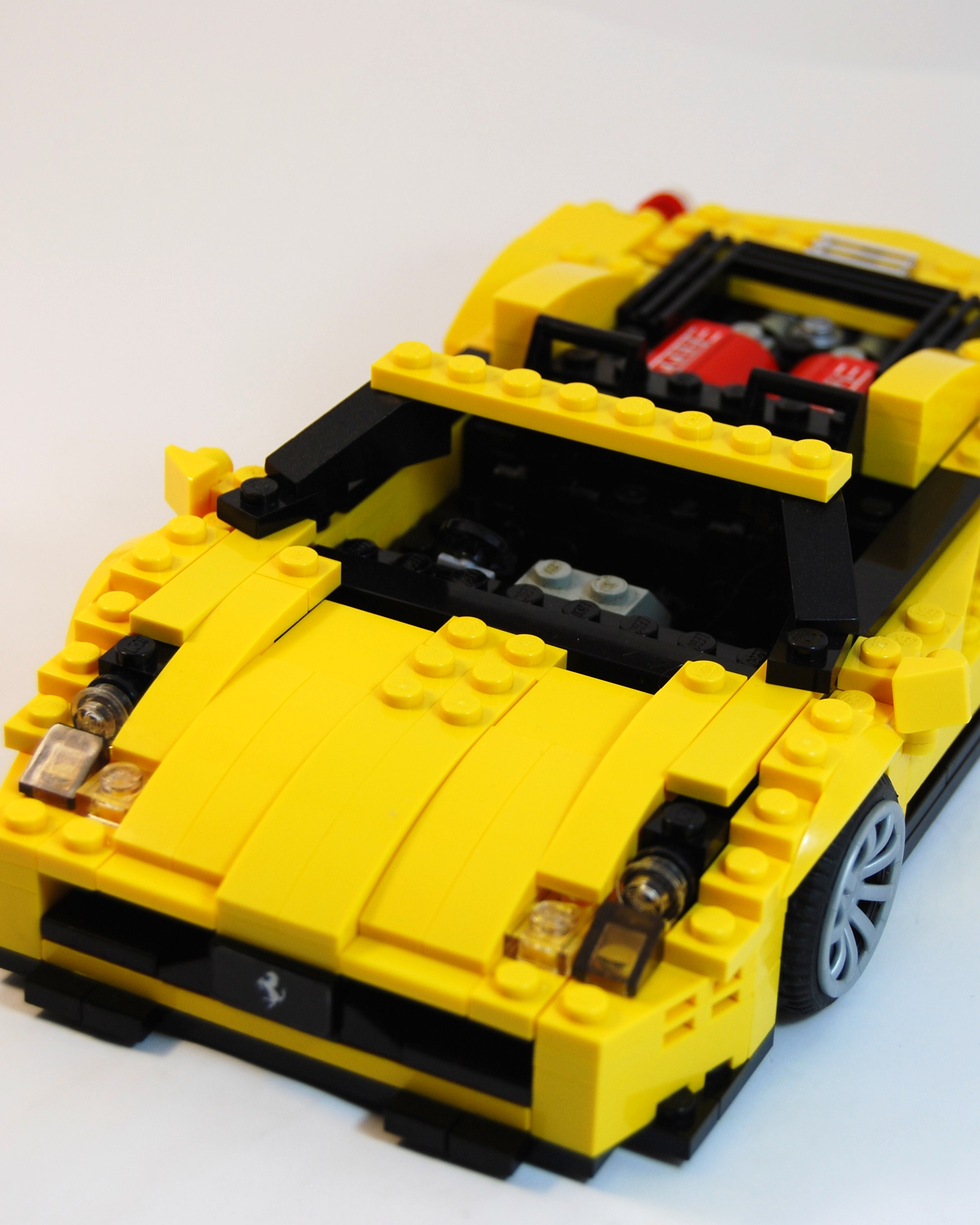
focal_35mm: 89
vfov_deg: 21.5
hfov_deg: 17.3
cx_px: 580
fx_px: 3227
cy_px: 613
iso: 125
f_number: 5.6
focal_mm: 42
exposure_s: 1/125
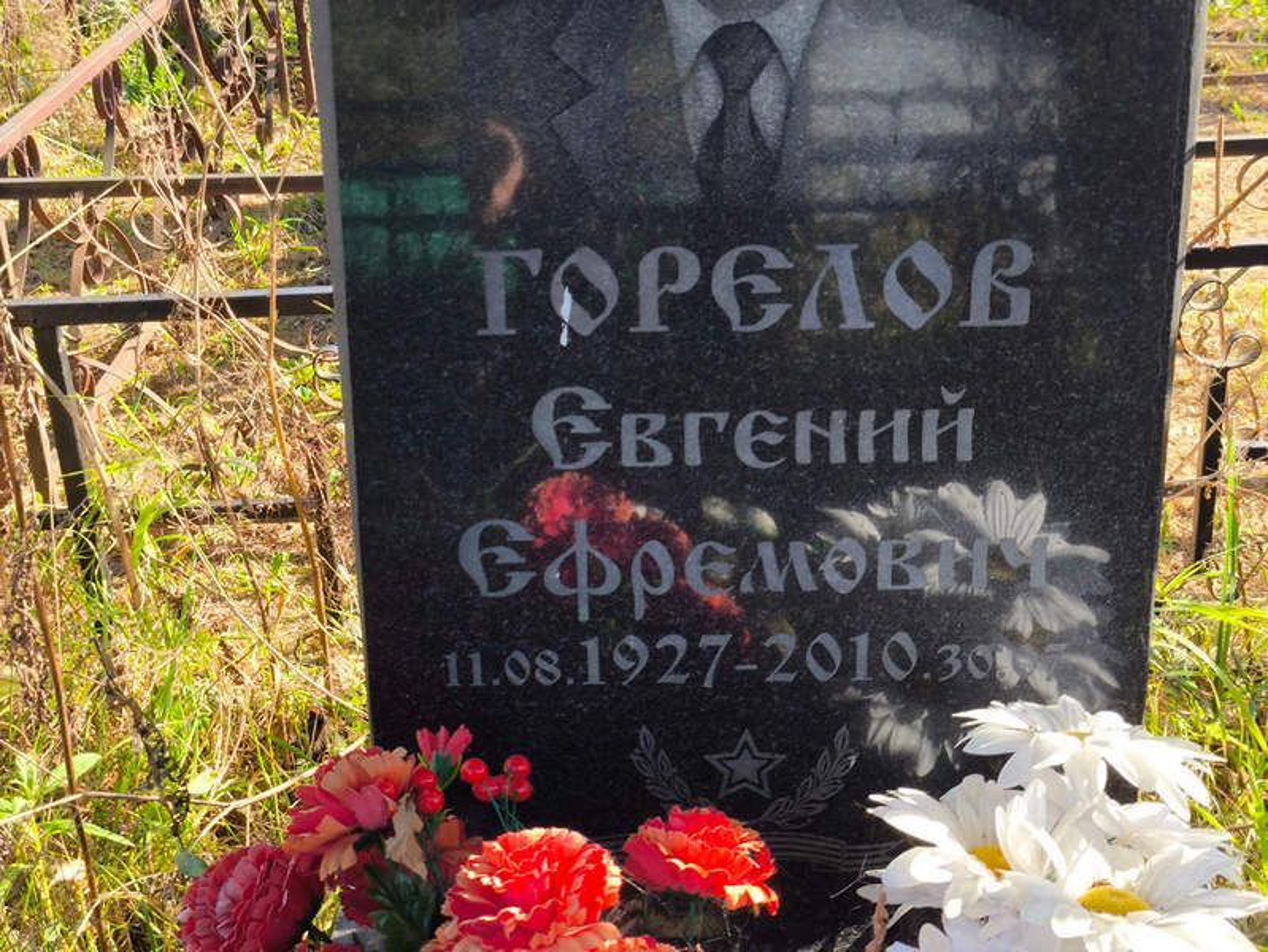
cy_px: 476
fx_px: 1832
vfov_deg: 29.1
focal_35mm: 50
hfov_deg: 38.2
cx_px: 634
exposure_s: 1/227
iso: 50
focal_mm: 4.71
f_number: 1.7
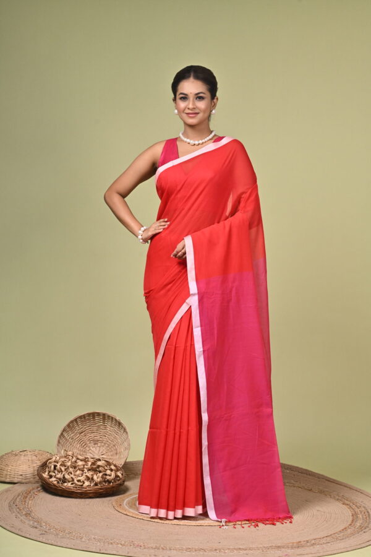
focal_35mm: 85
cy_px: 278
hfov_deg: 16.1
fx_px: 1314
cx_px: 186
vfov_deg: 23.9
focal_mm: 85
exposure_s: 1/160
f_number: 8
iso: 400
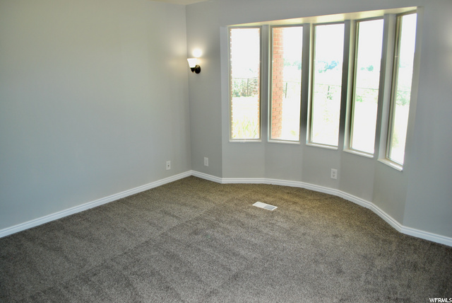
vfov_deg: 48.0
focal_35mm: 27
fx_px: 339
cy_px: 152
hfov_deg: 67.3
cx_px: 226
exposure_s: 1/60
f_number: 3.5
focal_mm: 18
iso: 200
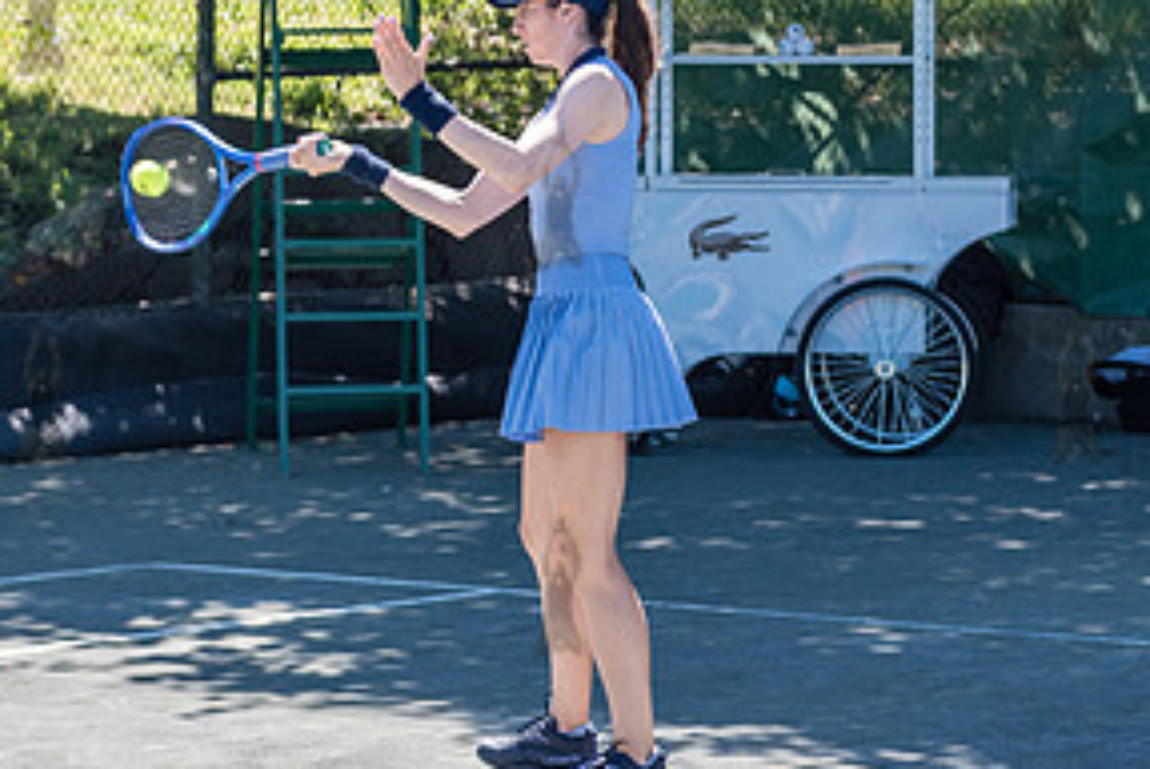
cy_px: 247
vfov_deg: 7.9
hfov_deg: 11.7
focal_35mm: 175
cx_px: 579
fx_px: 5596
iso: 200
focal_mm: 66
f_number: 3.5
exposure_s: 1/800
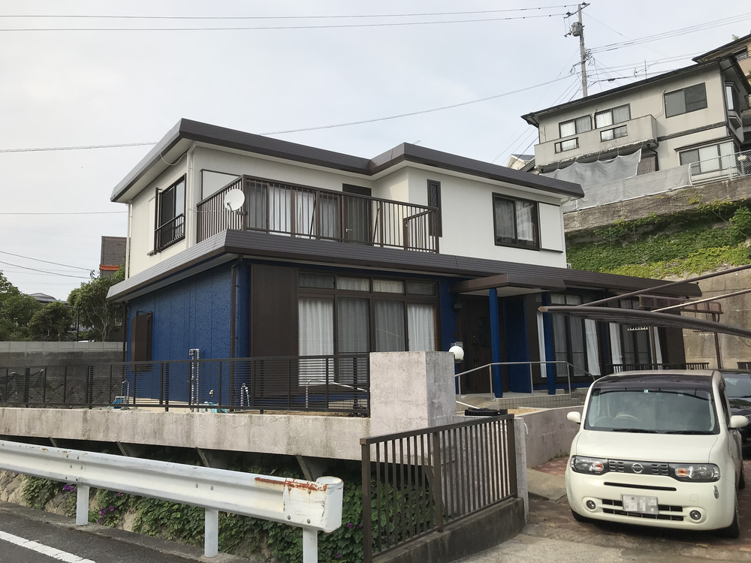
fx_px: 607
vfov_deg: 49.7
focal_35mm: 28
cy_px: 282
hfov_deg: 63.4
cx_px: 376
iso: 20
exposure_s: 1/1953
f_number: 1.8
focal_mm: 3.99
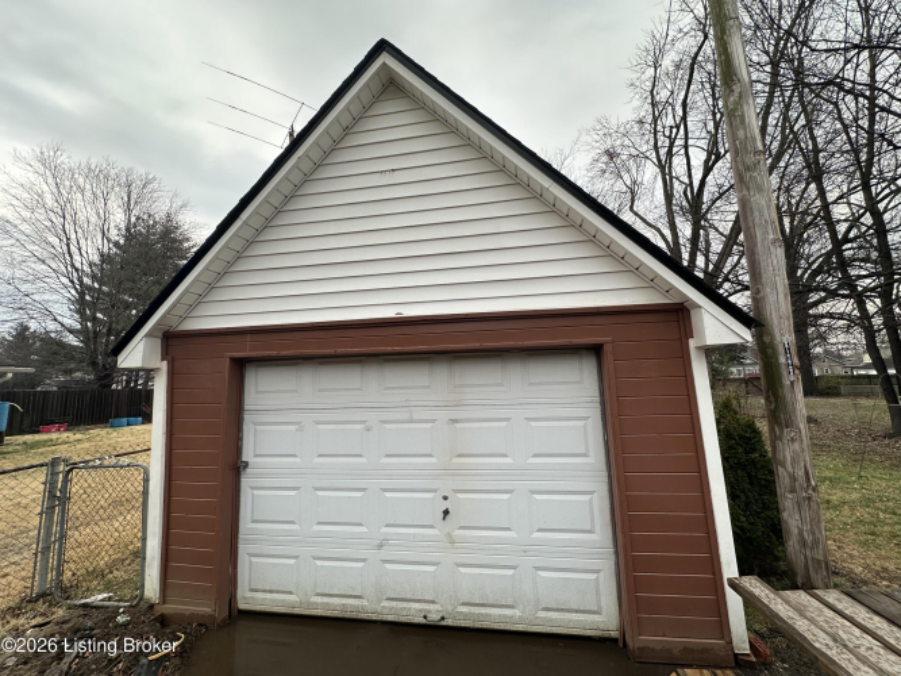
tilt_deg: +6.3
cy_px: 338
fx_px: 364
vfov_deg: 85.7
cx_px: 450
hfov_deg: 102.1
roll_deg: +1.4
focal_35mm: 14
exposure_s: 1/213
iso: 40
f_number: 2.2
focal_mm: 2.22
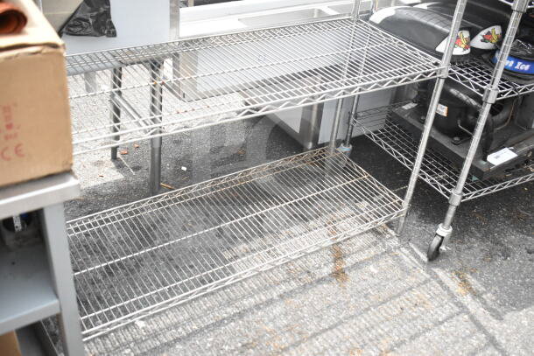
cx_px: 267
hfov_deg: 47.9
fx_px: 601
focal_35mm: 40
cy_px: 178
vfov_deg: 33.0
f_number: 4
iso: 2500
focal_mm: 27
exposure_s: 1/4000
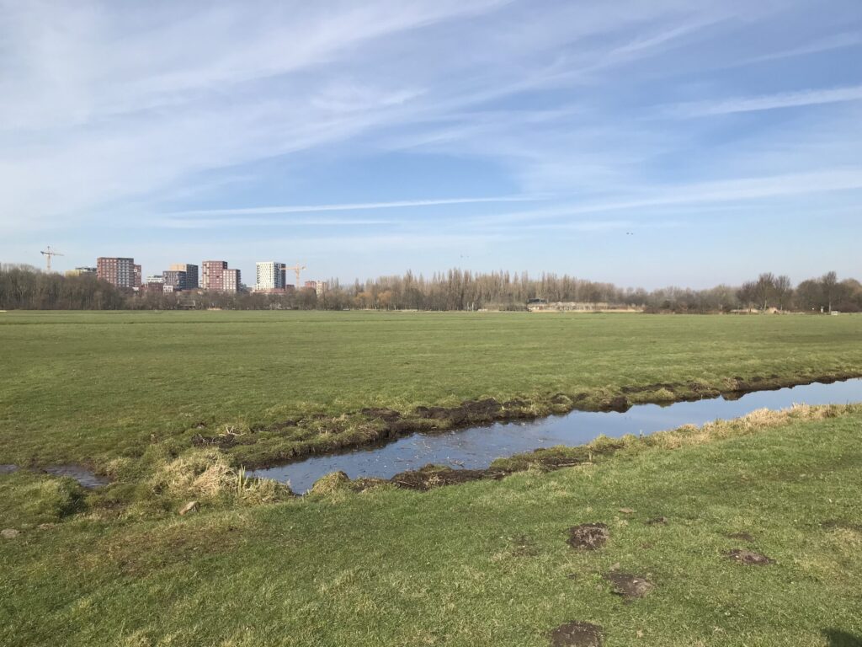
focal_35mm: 28
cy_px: 324
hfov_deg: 63.4
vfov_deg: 49.7
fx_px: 697
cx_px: 431
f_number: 1.8
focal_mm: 3.99
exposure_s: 1/2227
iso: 20
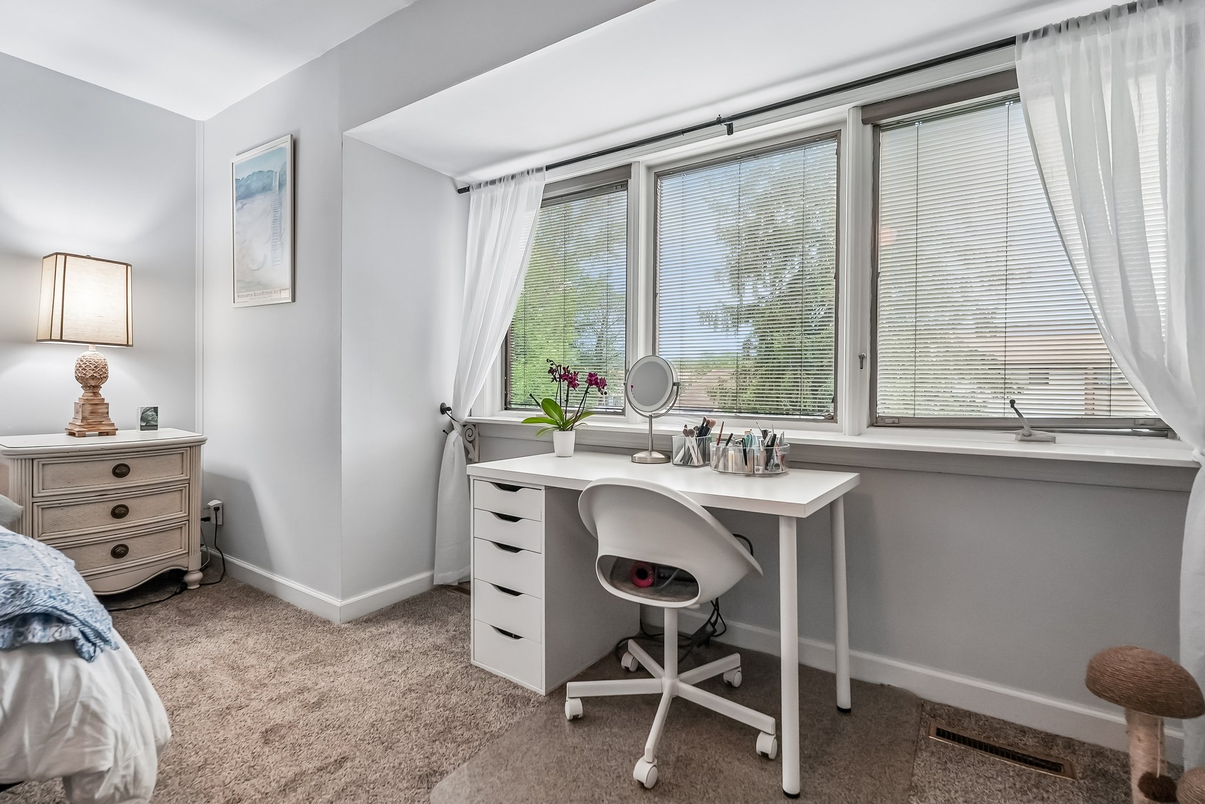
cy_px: 402
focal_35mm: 16
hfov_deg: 95.0
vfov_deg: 72.1
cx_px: 602
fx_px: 552
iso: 800
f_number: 7.1
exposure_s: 1/100
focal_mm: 16.5
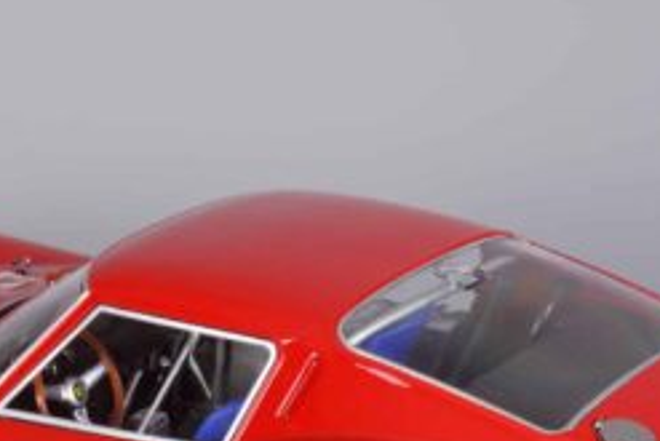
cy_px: 473
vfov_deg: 8.0
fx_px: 3118
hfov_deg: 12.1
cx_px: 174
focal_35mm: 170
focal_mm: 70
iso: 200
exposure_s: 1
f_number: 22
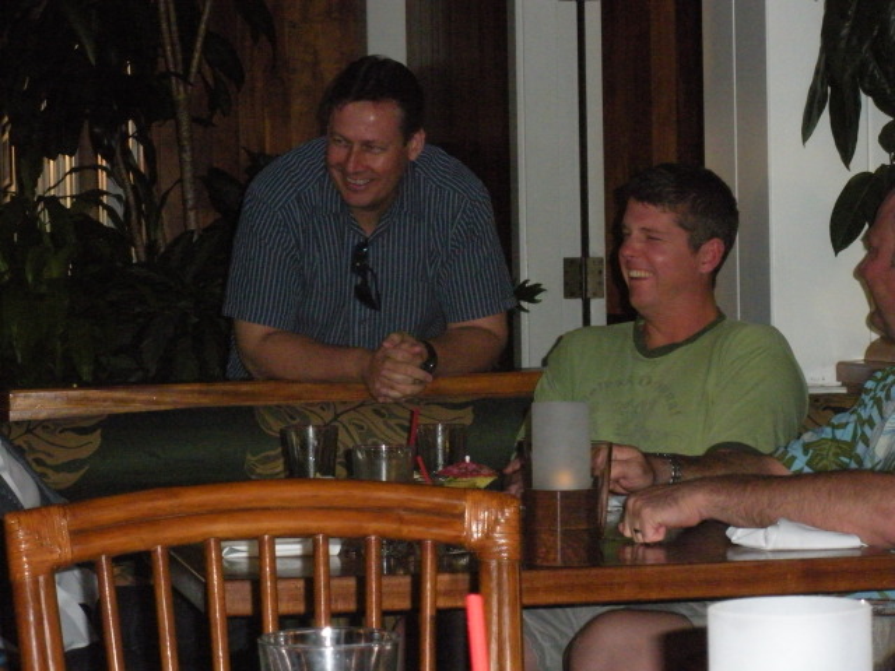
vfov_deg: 14.8
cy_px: 336
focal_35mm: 100
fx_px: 2586
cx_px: 448
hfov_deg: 19.6
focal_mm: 17.4
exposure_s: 1/125
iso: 800
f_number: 5
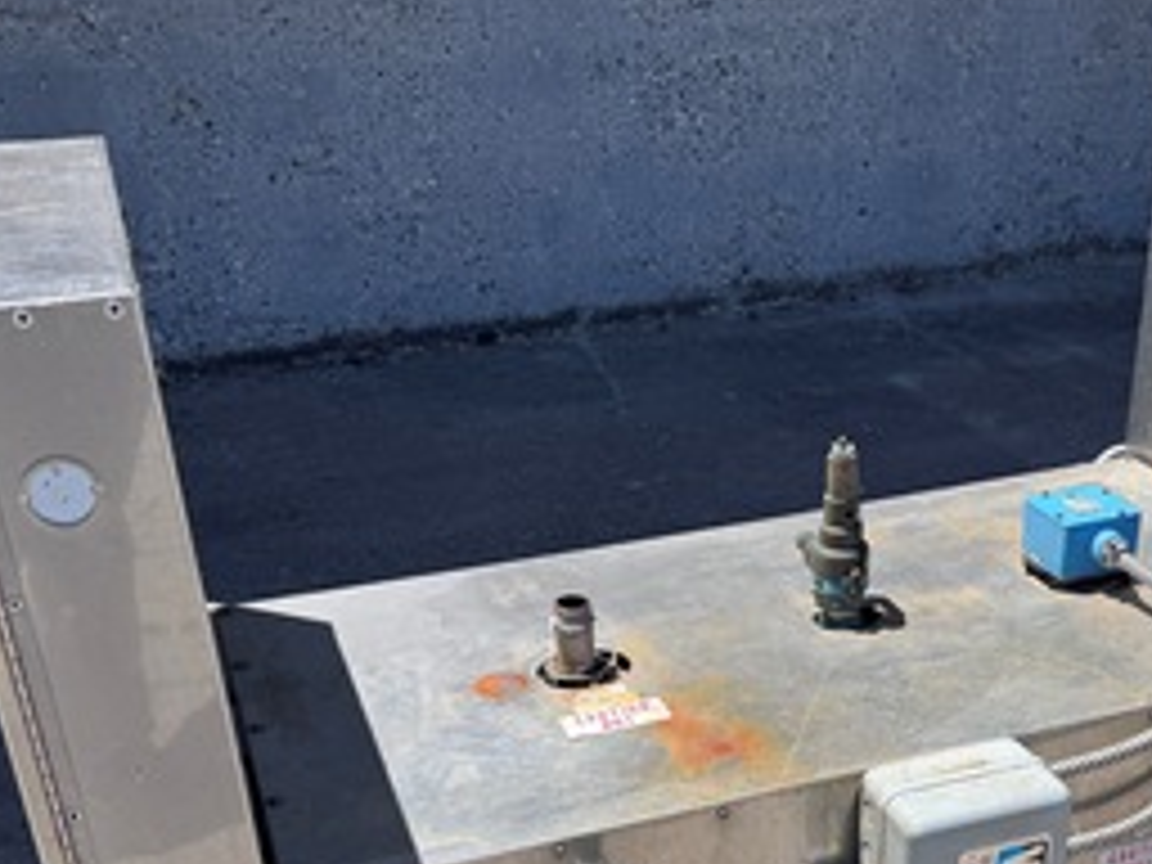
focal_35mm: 45
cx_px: 742
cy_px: 765
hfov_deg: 41.7
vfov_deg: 30.8
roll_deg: +1.4
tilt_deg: -31.8
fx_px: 1498
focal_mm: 6.76
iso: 80
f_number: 1.78
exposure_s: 1/4310
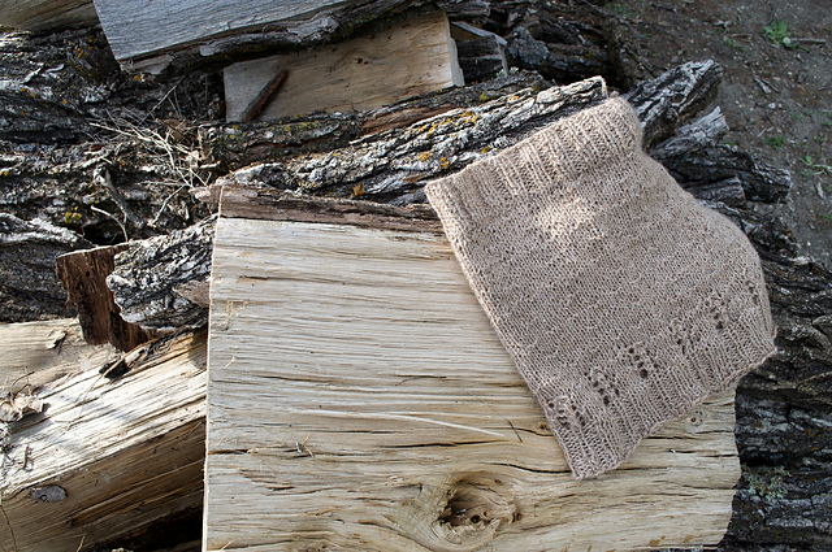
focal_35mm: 27
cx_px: 416
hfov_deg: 67.4
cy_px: 276
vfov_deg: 47.8
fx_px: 623
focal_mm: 18
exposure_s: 1/250
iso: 200
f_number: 8
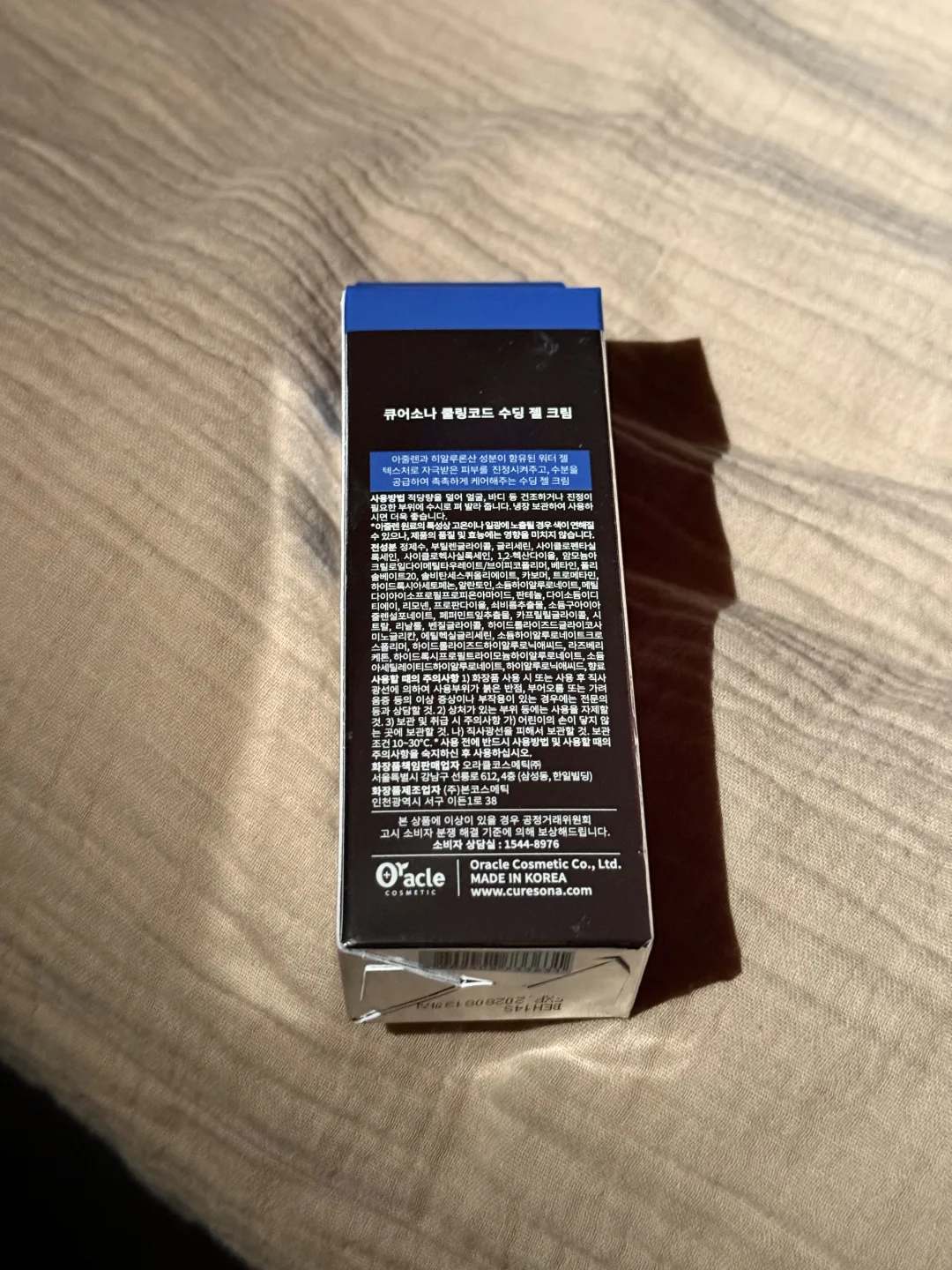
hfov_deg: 30.3
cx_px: 476
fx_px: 1760
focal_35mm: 48
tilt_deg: -59.9
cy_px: 635
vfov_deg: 39.7
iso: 800
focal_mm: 6.76
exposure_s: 1/26
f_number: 1.78
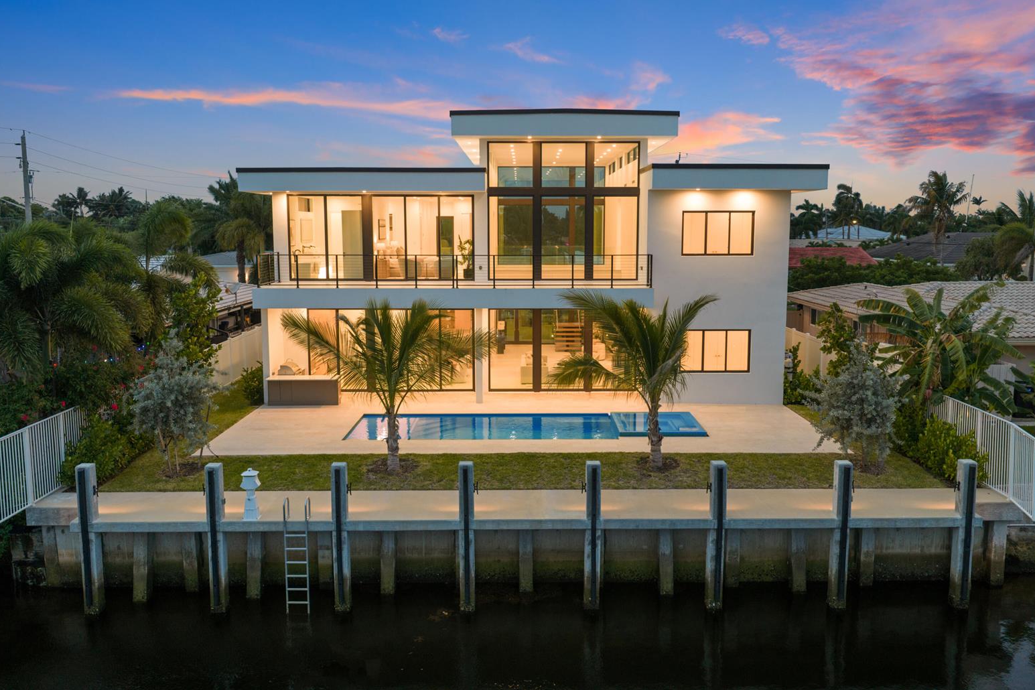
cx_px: 530
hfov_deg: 63.7
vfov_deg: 45.0
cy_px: 335
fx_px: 834
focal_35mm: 29
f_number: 2.8
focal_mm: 14.45
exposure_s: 1/13
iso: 800
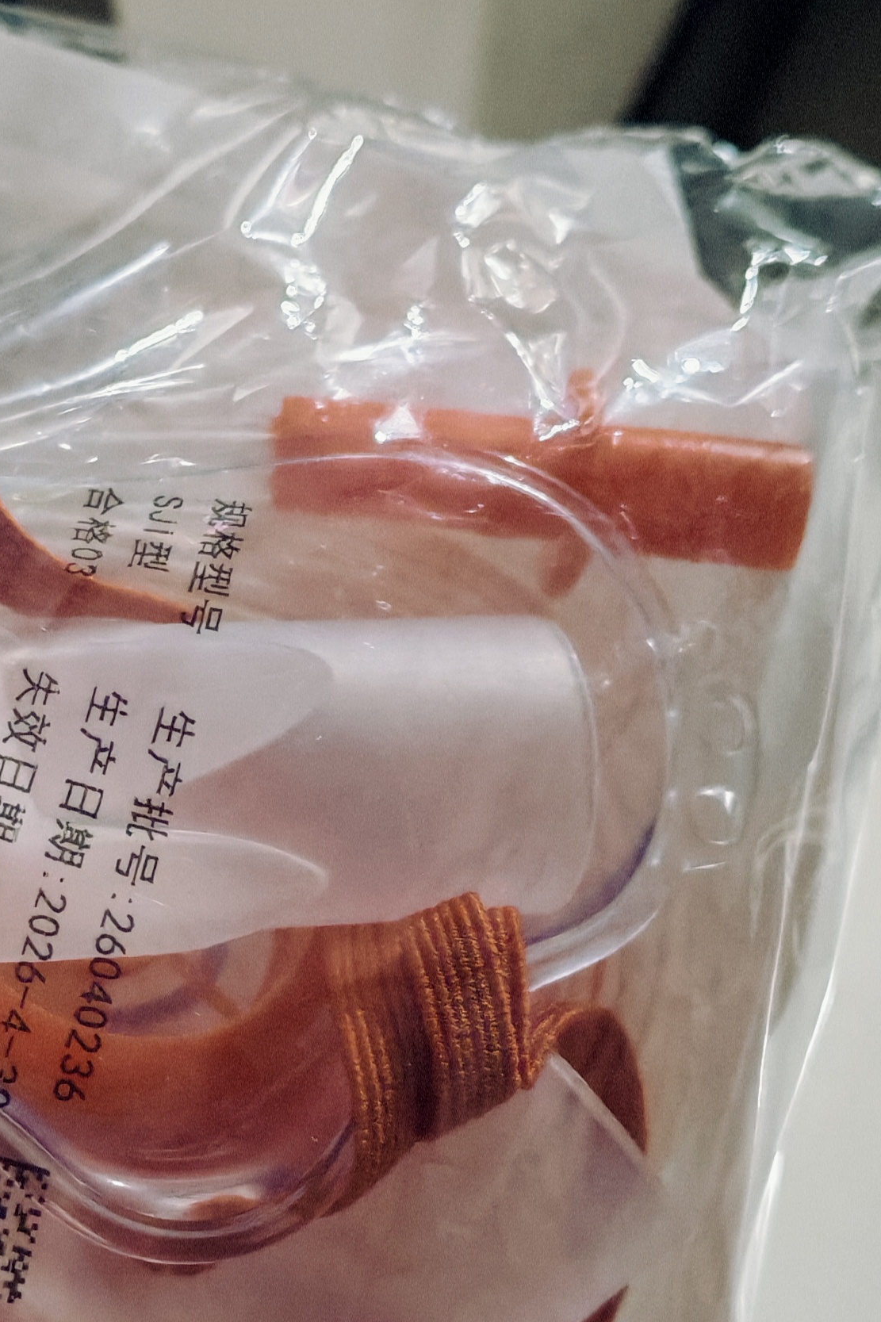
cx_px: 170
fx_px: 2533
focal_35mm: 69
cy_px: 865
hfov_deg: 19.5
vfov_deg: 29.1
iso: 1250
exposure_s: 1/20
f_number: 1.95
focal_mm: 5.52
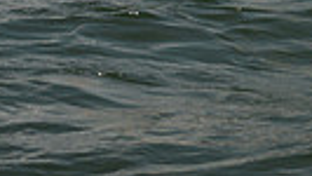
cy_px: -500
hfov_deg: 6.7
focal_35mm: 320
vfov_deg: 3.6
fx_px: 2649
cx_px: 351
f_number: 7.1
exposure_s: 1/800
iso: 320
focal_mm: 70
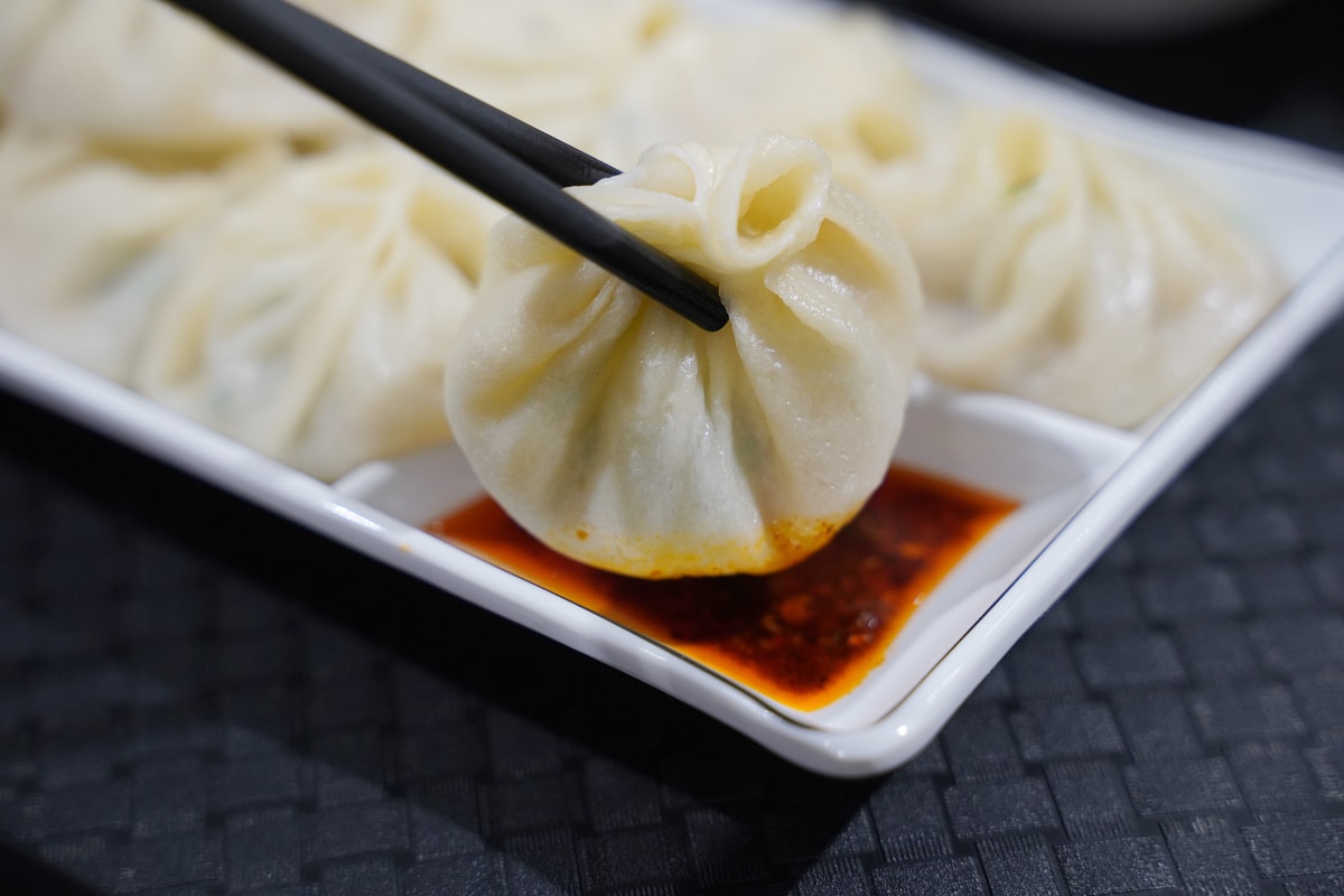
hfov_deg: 27.0
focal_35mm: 75
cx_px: 672
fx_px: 2800
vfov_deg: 18.2
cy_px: 448
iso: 1000
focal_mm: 75
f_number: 4
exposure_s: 1/80
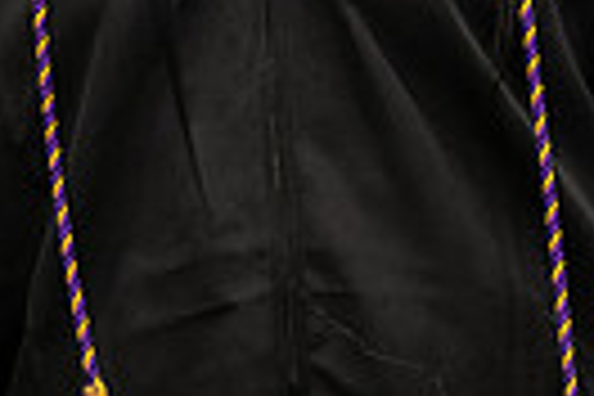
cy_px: -295
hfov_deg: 2.4
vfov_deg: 1.6
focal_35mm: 855
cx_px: 284
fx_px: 14106
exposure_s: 1/200
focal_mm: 195
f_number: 3.2
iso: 2500
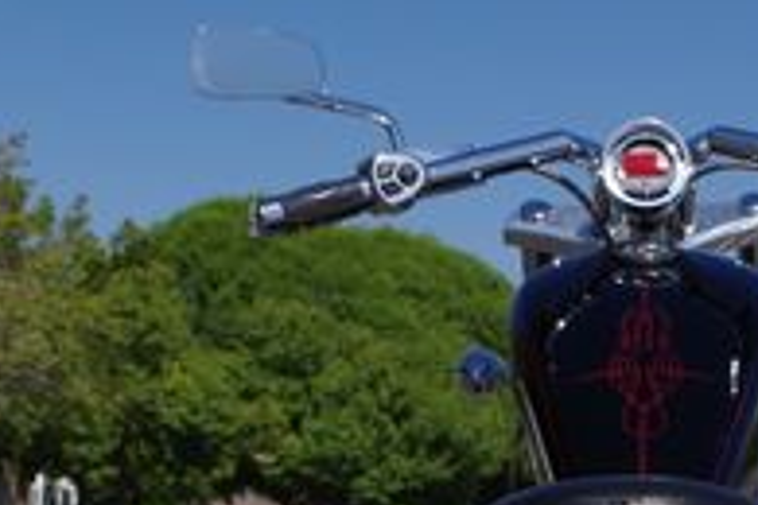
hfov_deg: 15.9
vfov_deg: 10.3
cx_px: 622
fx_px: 2695
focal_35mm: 128
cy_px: 818
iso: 100
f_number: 8
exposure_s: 1/400
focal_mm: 26.25
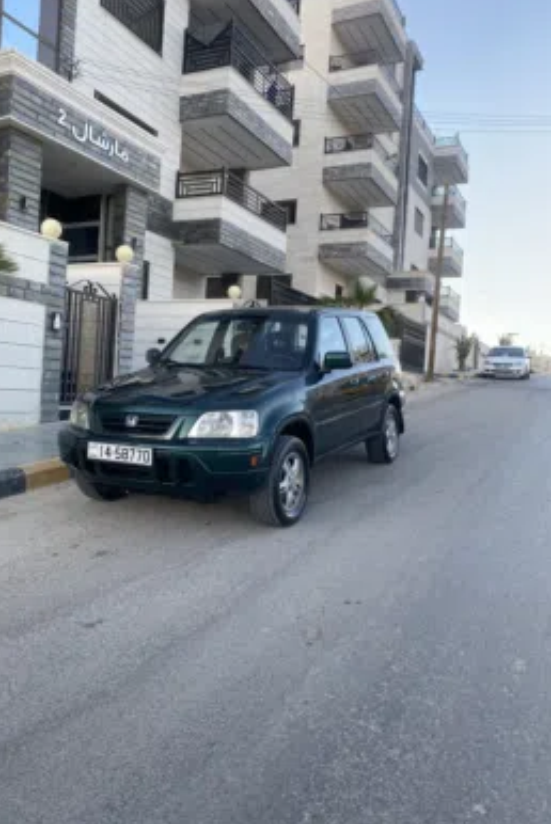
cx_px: 235
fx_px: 642
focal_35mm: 28
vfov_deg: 65.4
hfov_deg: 46.3
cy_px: 401
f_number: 1.8
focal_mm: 4.25
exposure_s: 1/128
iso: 32
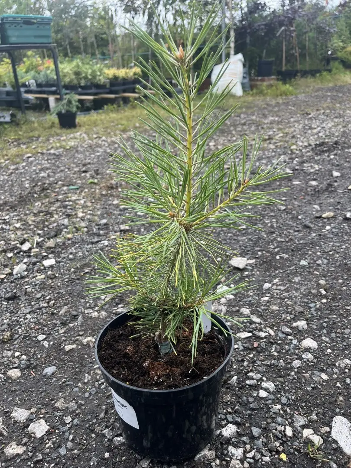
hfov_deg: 53.1
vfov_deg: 67.3
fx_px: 352
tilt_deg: -24.6
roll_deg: +2.3
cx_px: 176
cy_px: 234
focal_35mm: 26
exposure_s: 1/810
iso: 50
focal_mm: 5.1
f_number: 1.6
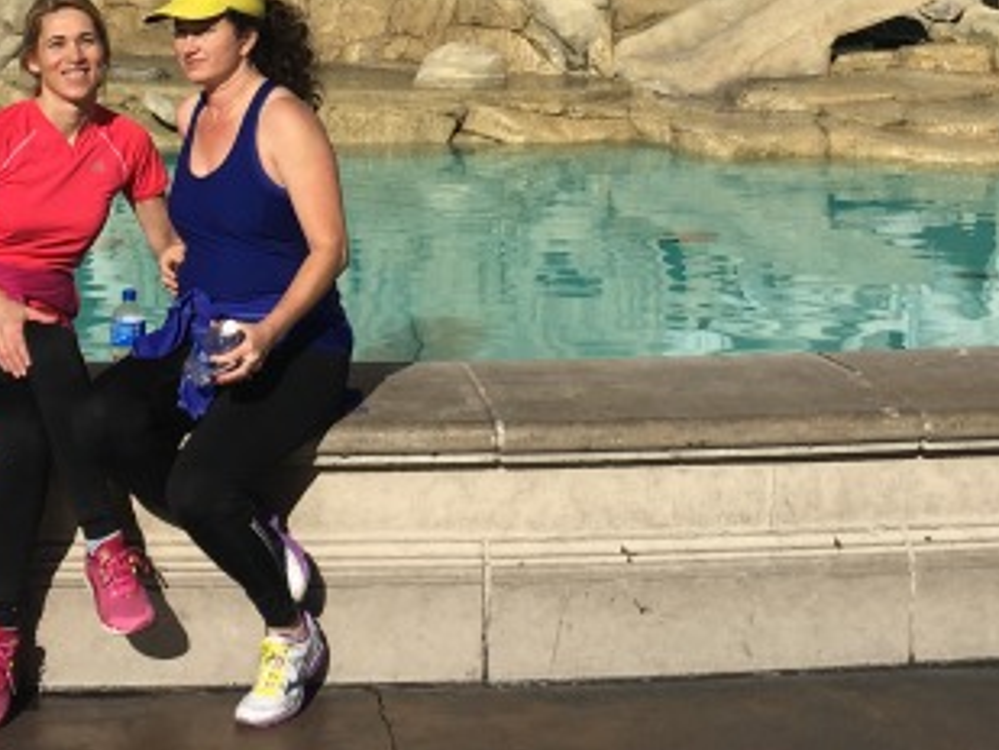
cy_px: -139
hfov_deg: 26.0
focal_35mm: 75
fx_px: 2165
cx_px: 533
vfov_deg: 18.6
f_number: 2.2
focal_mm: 4.15
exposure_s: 1/2747
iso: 25
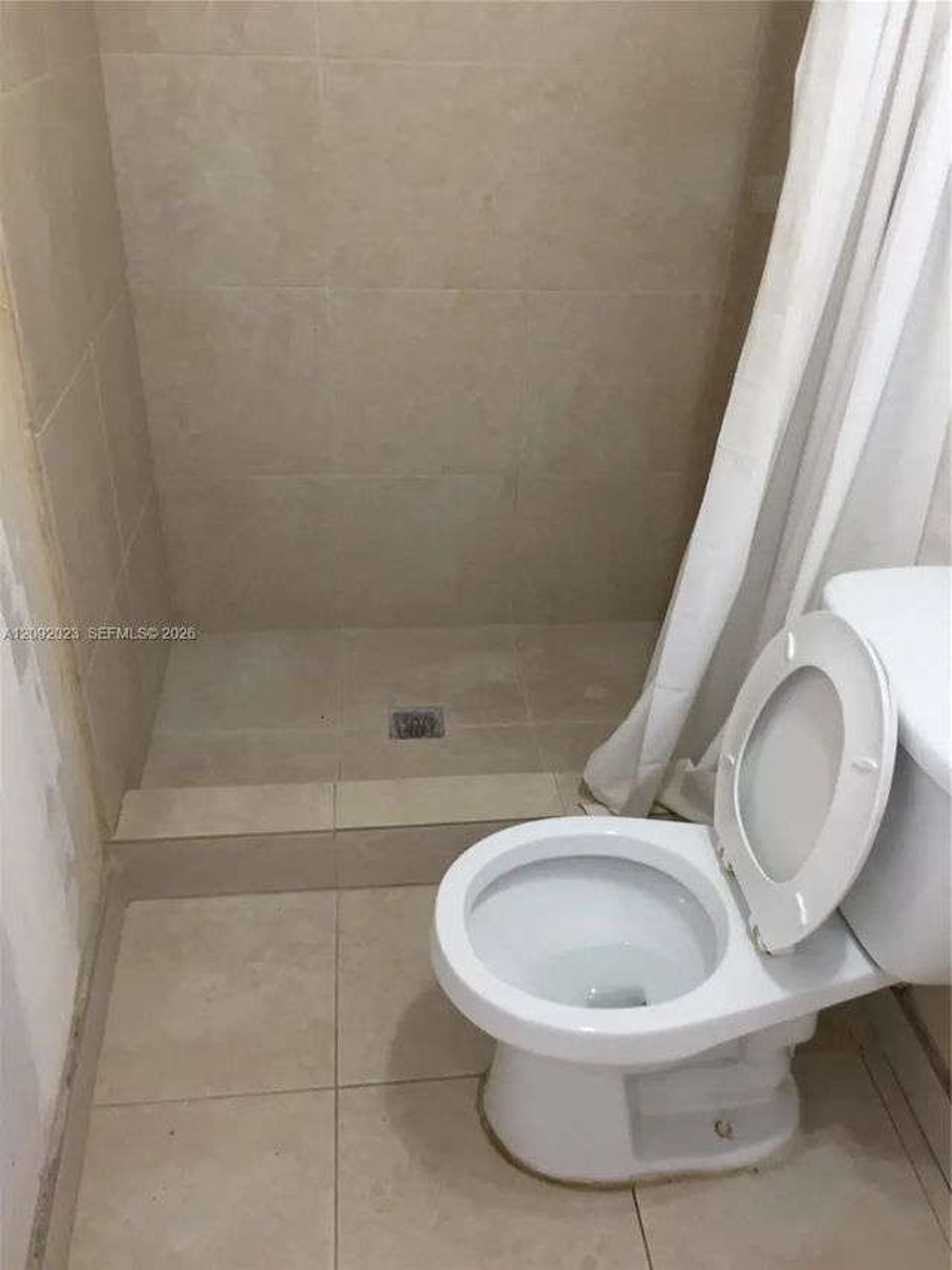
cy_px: 635
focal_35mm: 29
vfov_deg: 61.7
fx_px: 1063
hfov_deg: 48.2
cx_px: 476
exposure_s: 1/30
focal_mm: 4.15
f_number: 2.2
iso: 64
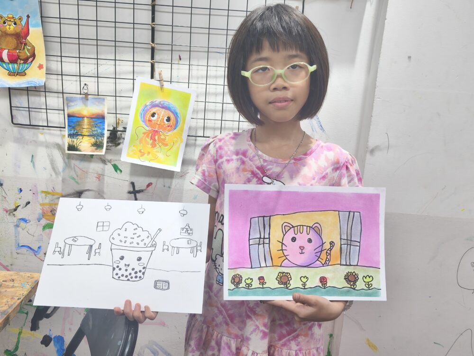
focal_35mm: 35
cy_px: 178
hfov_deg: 52.6
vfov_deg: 40.7
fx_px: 479
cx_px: 237
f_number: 1.7
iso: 80
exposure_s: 1/134
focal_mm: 5.35
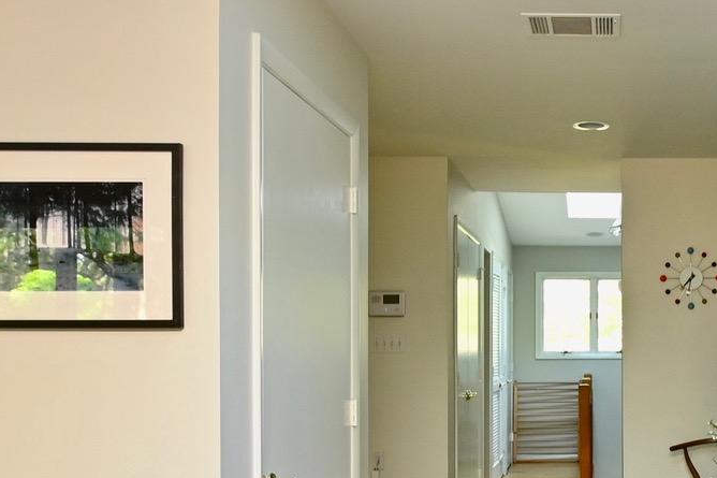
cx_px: 616
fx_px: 916
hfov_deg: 40.2
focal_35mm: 46
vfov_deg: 29.1
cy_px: 302
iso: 320
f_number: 7.1
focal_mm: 10
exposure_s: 1/6
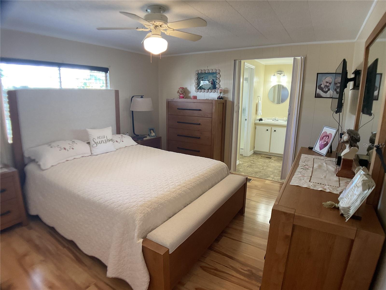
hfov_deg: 61.7
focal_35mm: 29
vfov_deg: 48.2
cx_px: 193
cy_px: 145
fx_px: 323
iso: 50
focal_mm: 3
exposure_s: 1/60
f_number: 1.8
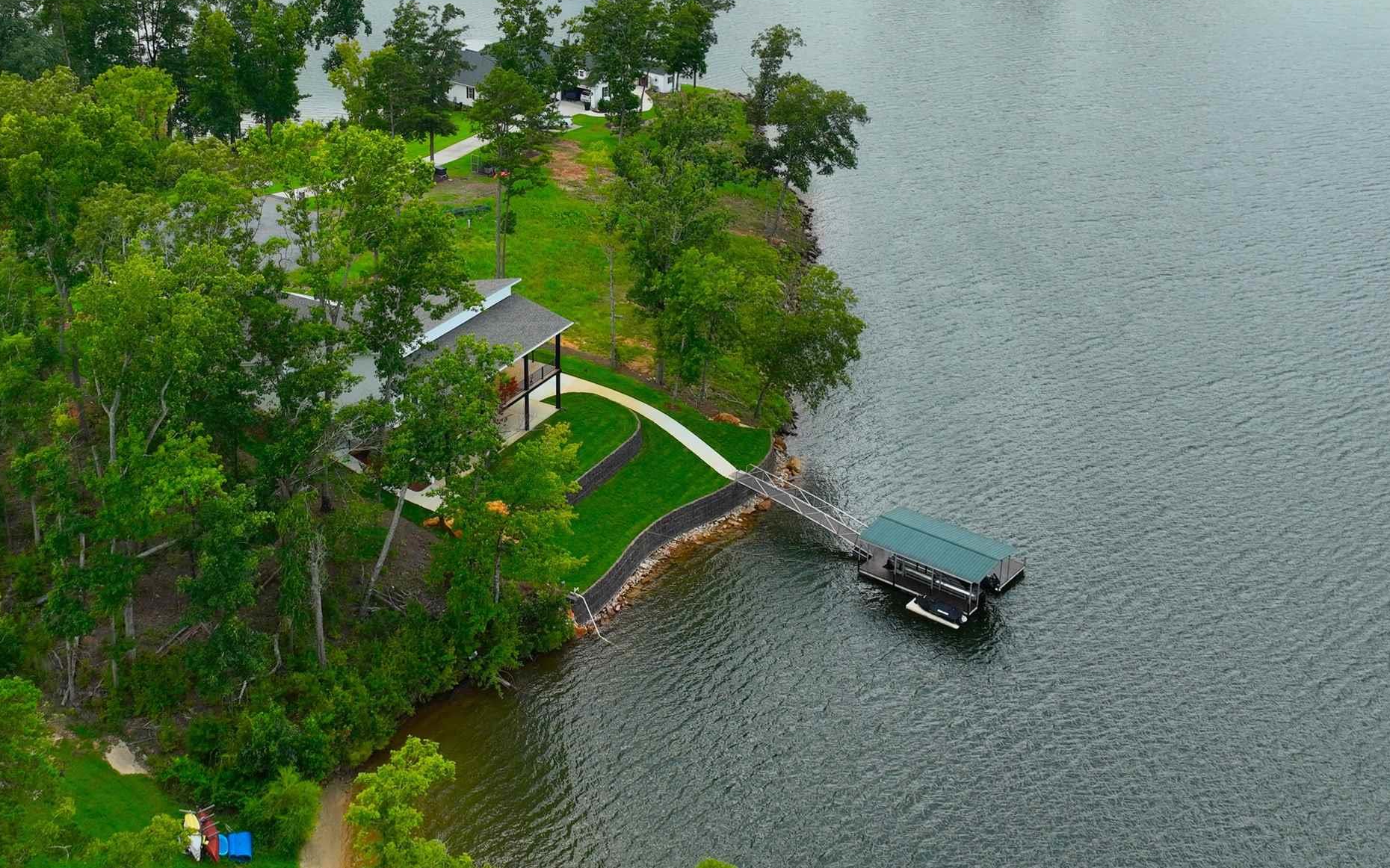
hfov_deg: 46.8
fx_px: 1591
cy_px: 251
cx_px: 526
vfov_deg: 30.2
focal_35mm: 42
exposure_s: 1/200
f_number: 2.8
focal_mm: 12.29
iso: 160
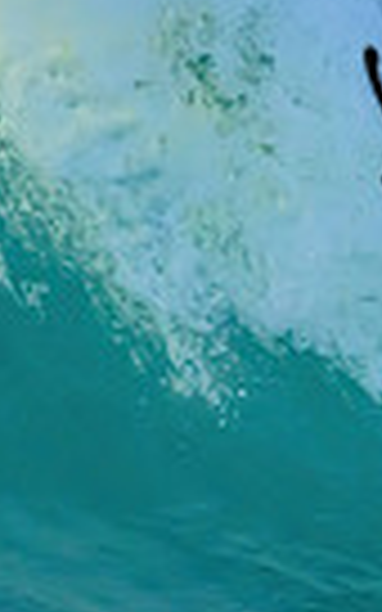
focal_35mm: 3838
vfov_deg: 0.5
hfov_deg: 0.3
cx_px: 803
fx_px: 63930
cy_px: 1
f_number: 11
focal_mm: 800
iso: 3600
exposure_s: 1/1600
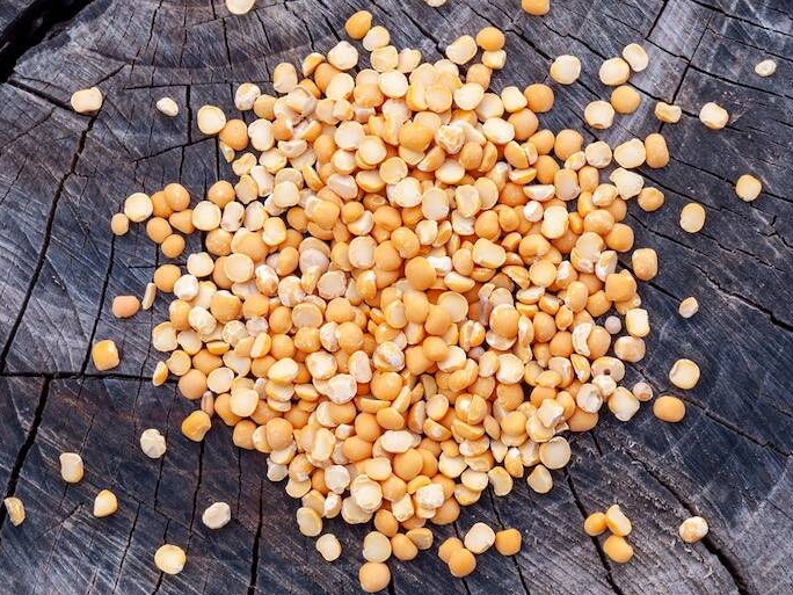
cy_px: 307
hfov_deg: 19.4
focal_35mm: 101
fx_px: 2314
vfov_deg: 14.6
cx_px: 423
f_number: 20
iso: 200
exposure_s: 1/5
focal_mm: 60
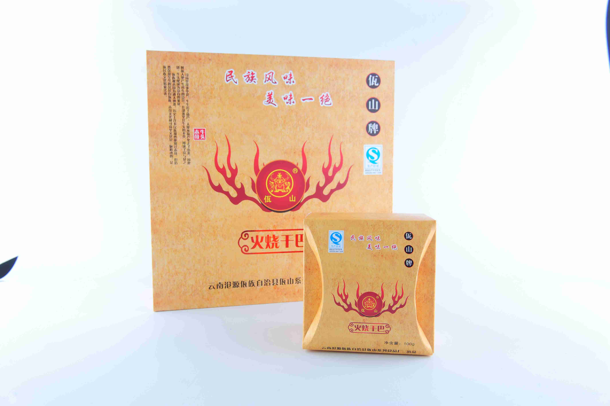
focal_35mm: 32
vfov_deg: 41.1
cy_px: 203
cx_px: 305
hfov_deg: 58.7
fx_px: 542
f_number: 6.3
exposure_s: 1/80
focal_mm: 32
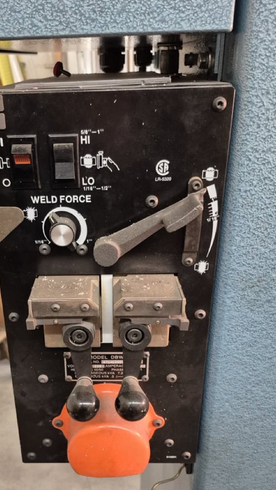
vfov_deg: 59.0
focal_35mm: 33
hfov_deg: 35.2
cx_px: 88
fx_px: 429
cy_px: 294
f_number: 1.8
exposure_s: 1/60
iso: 1000
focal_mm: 5.4
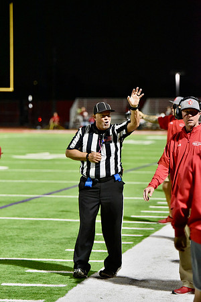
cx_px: 100
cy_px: 151
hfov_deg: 10.2
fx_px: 1131
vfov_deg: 15.2
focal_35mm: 135
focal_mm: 135
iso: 11400
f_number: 2.8
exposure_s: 1/1000
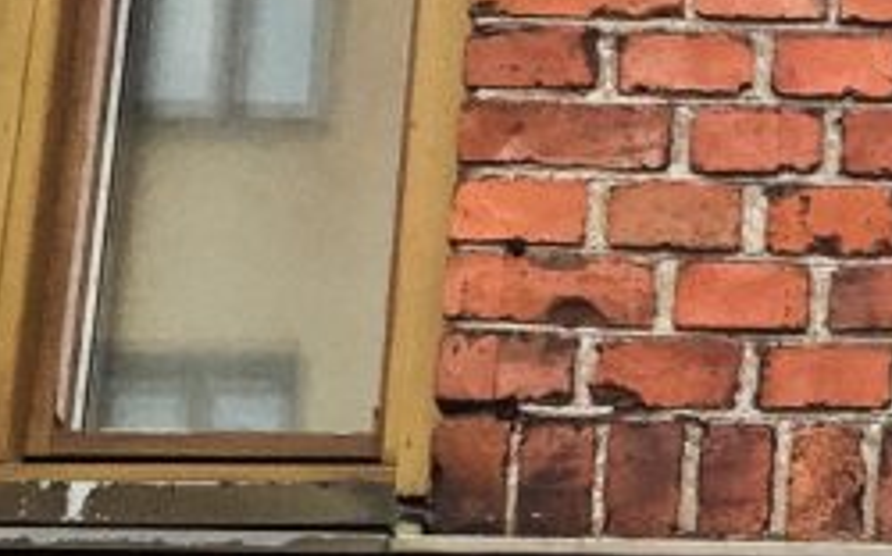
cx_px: 1441
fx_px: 3062
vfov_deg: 9.8
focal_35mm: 126
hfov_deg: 15.0
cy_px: 998
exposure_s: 1/1582
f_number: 2.2
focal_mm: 4.15
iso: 32
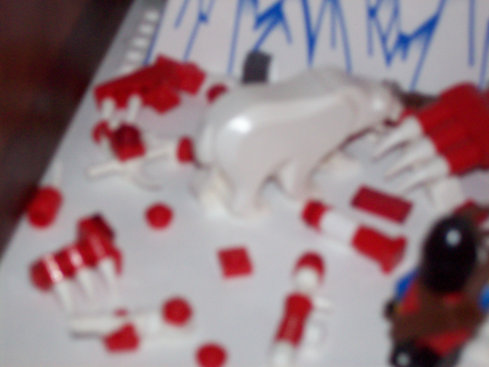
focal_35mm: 87
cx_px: 244
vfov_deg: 17.0
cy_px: 184
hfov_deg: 22.5
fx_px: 1229
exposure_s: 1/109
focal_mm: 14.3
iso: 140
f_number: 4.3
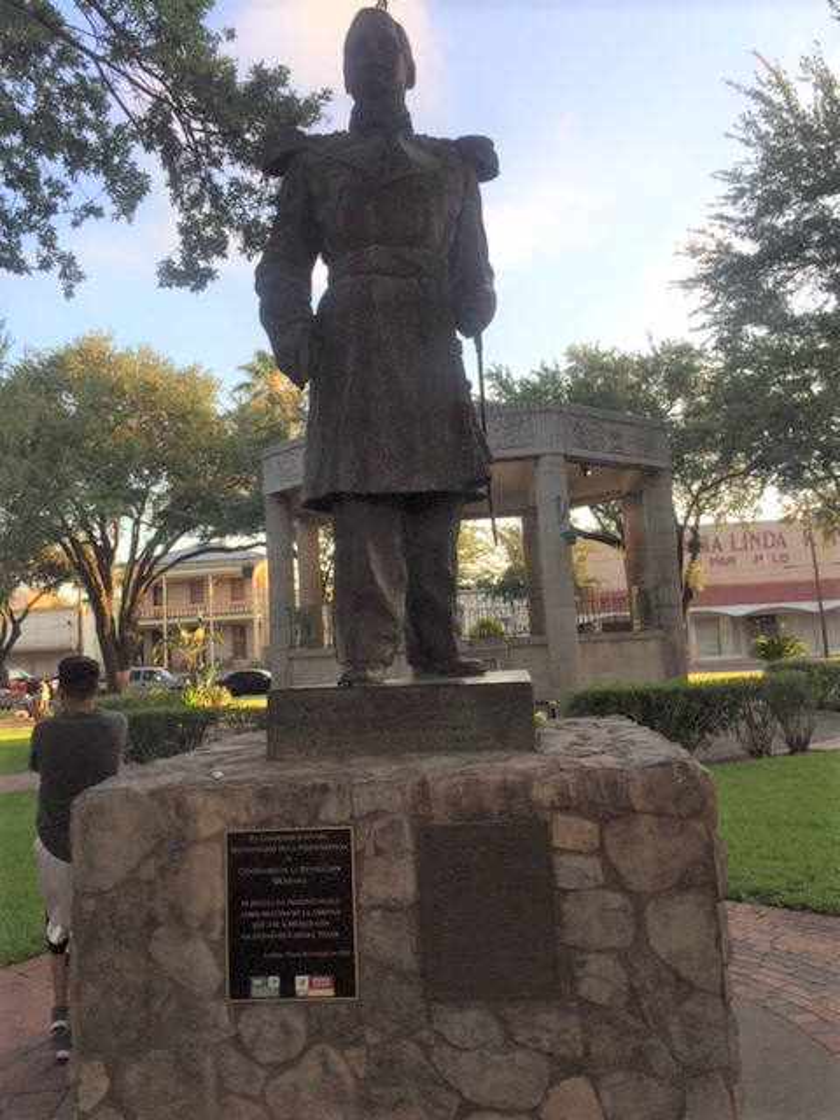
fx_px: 938
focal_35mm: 29
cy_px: 560
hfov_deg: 48.2
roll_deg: +3.3
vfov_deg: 61.7
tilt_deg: +7.0
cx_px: 420
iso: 32
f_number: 2.2
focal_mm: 4.15
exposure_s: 1/273
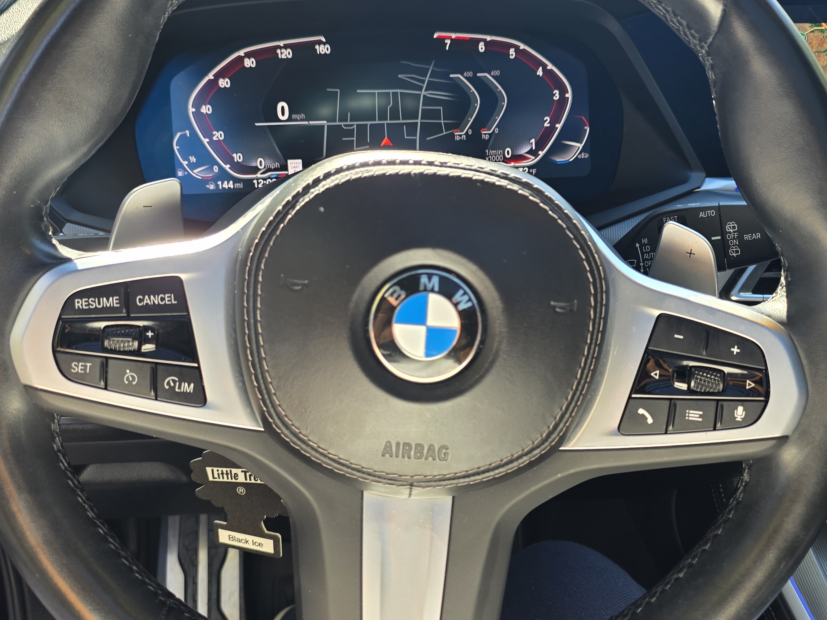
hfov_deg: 54.0
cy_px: 295
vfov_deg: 41.8
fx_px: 812
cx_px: 423
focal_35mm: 34
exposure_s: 1/51
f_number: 1.7
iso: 20
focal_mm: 6.25
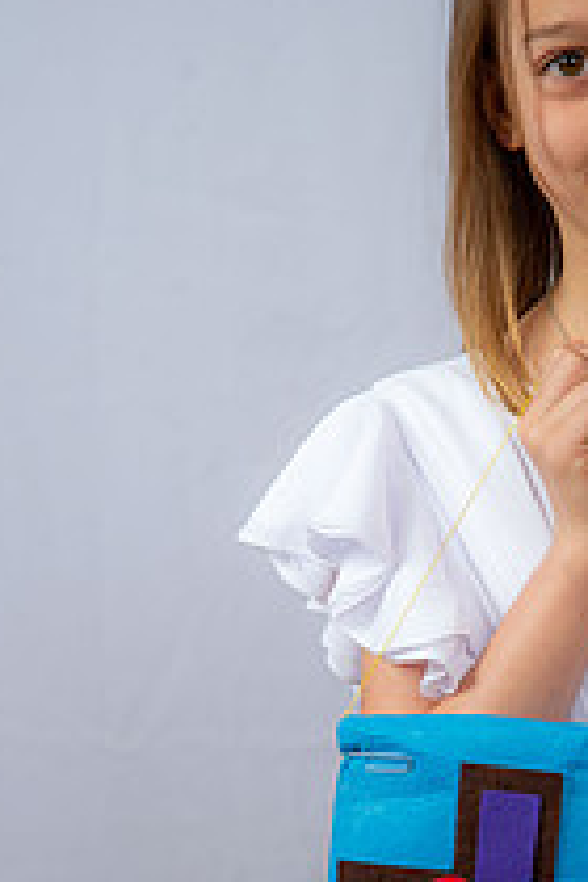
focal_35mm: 182
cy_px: 651
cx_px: 598
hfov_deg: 7.5
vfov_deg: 11.3
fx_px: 4459
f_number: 6.3
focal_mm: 85
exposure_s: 1/200
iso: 250
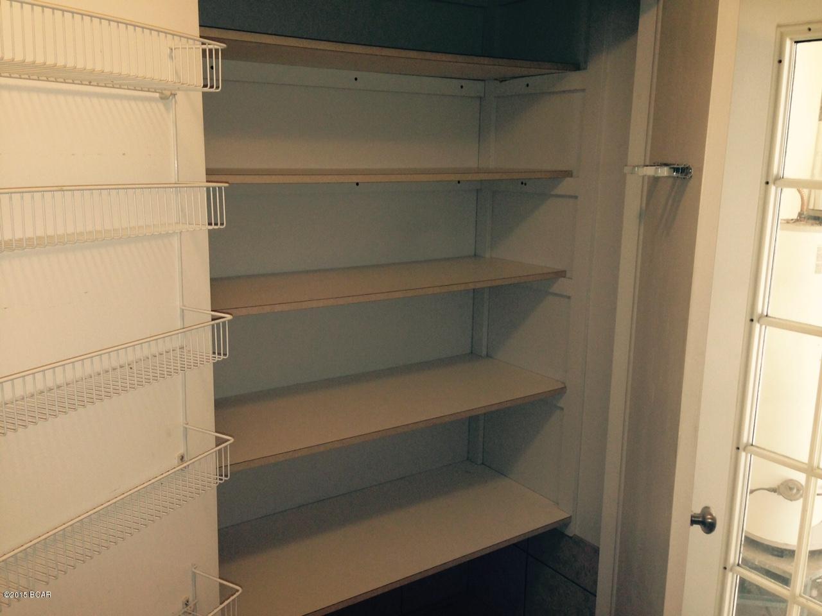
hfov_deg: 55.4
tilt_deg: -11.9
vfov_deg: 42.9
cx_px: 411
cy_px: 308
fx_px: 784
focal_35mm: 33
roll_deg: -1.1
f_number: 2.4
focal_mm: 4.12
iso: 80
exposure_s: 1/20
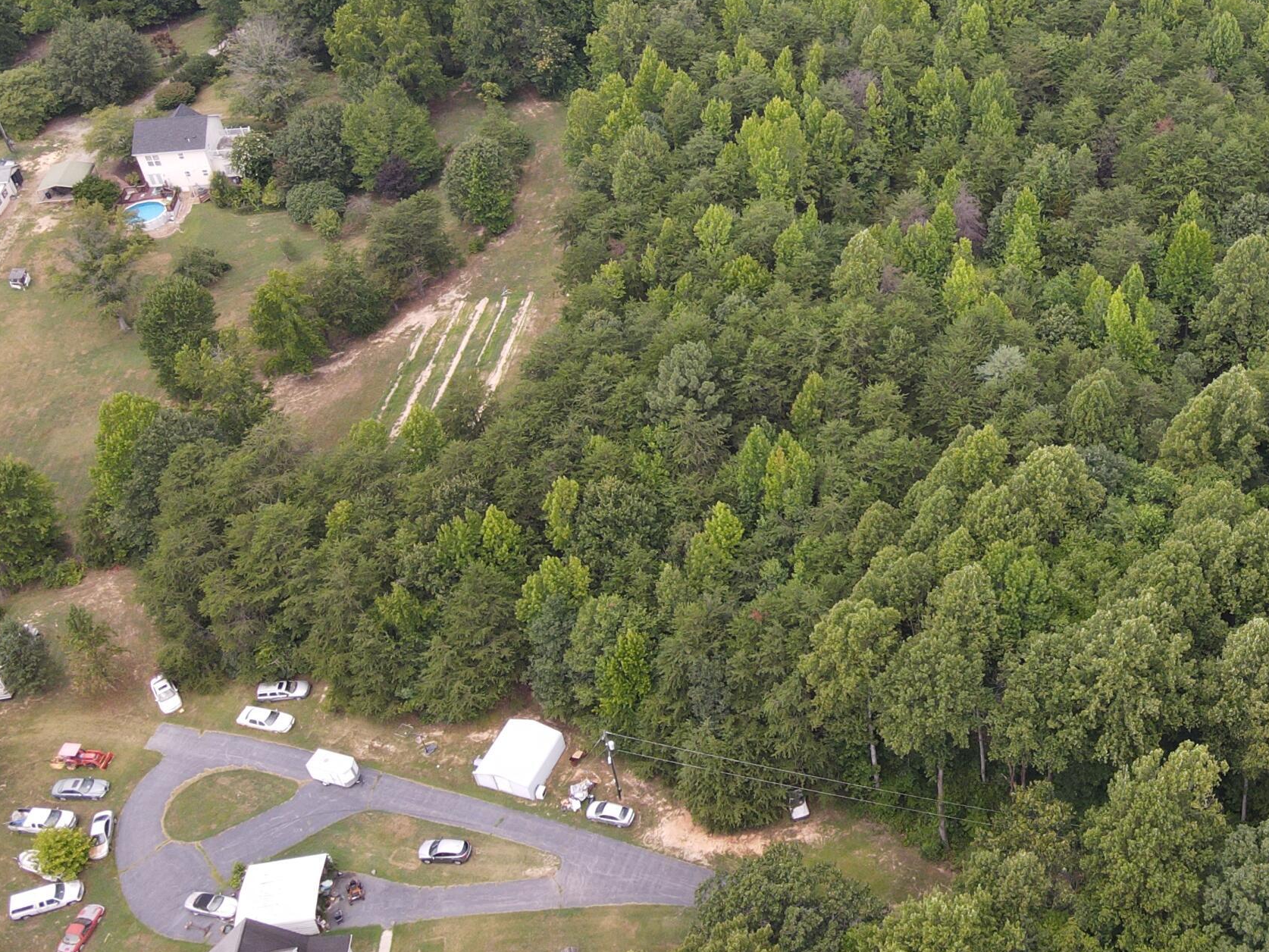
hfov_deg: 41.3
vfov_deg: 33.2
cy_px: 292
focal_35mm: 43
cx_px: 1074
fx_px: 1577
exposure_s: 1/15
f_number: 2.8
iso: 210
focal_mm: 4.5
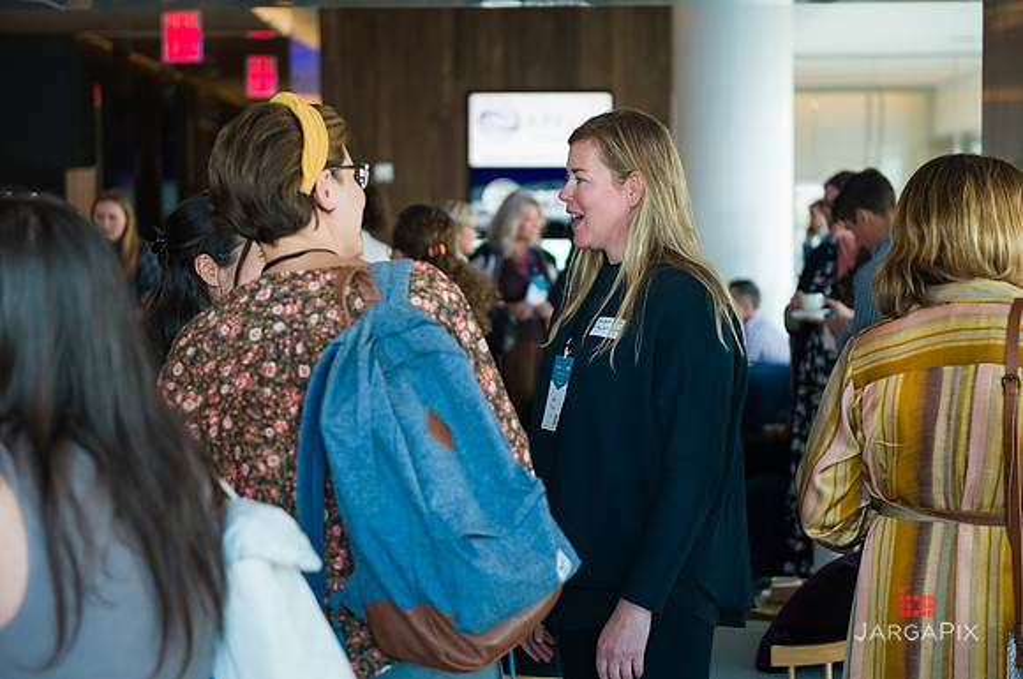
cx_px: 513
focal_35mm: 71
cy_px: 340
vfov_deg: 19.1
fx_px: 2014
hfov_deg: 28.5
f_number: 3.2
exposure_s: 1/320
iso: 1000
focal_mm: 70
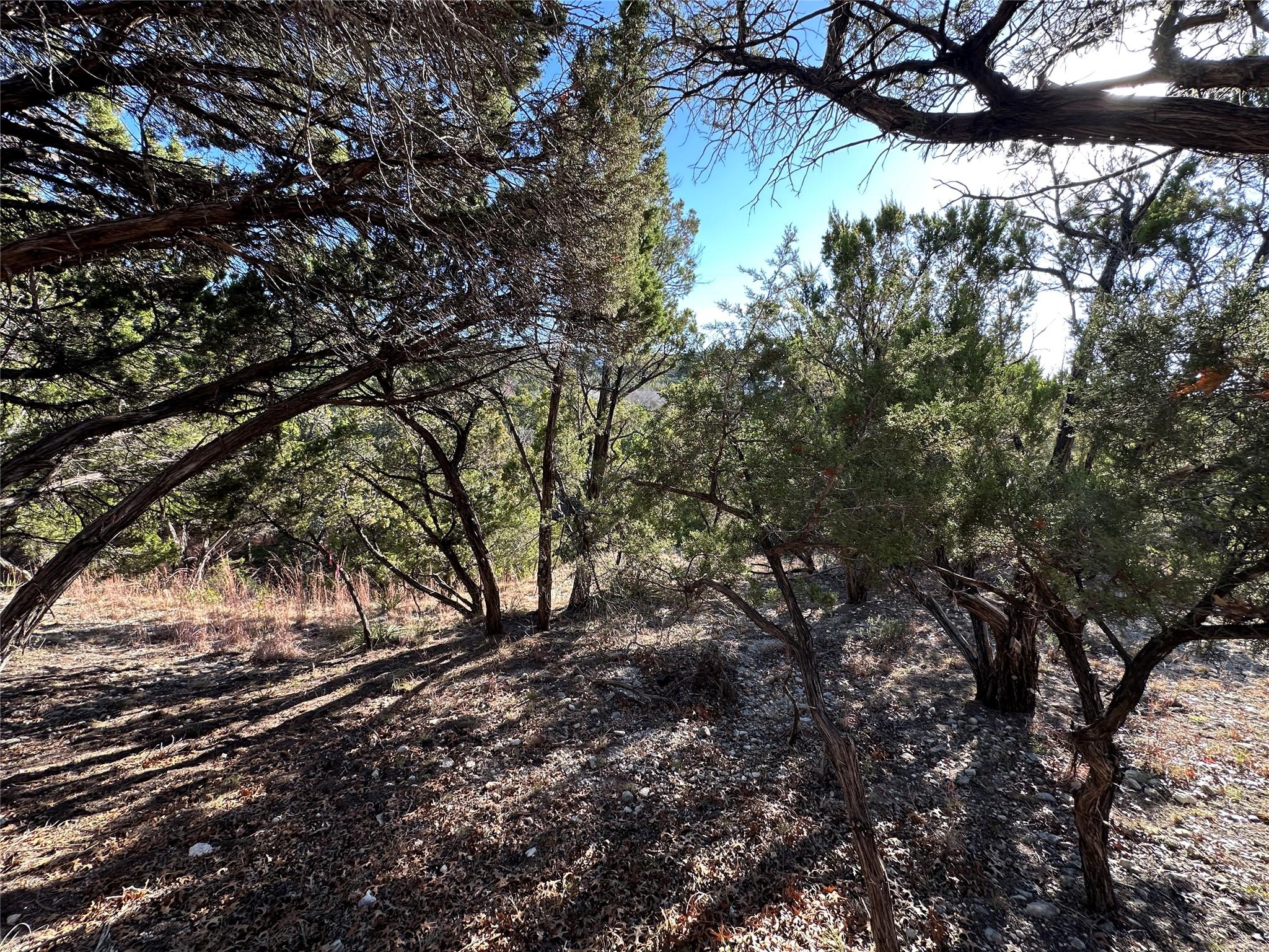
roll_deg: -0.5
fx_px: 513
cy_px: 476
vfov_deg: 85.7
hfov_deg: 102.1
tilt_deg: -8.6
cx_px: 634
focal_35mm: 14
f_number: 2.2
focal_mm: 2.22
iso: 40
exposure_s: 1/183
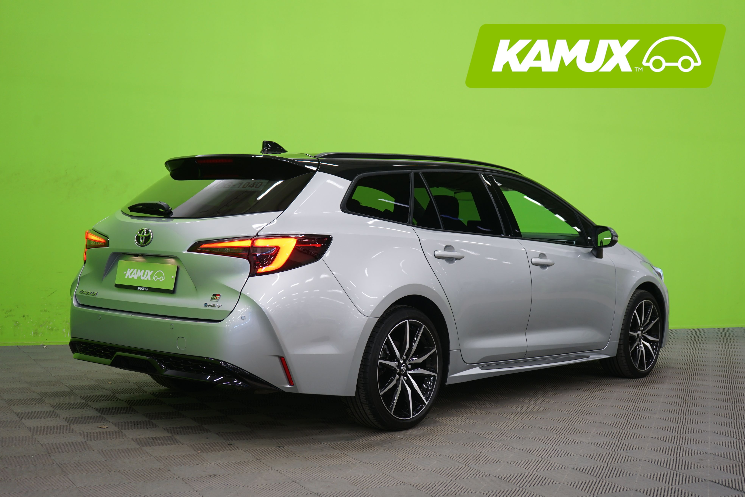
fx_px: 993
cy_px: 248
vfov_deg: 28.1
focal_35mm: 48
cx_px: 372
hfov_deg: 41.1
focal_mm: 48
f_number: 5
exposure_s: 1/8
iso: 400
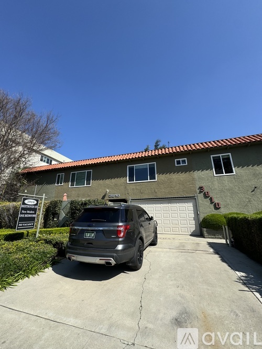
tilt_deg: +16.2
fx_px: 141
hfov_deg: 85.7
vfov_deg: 102.1
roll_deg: -0.2
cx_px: 131
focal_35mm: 14
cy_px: 174
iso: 50
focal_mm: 2.22
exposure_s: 1/1506
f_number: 2.2
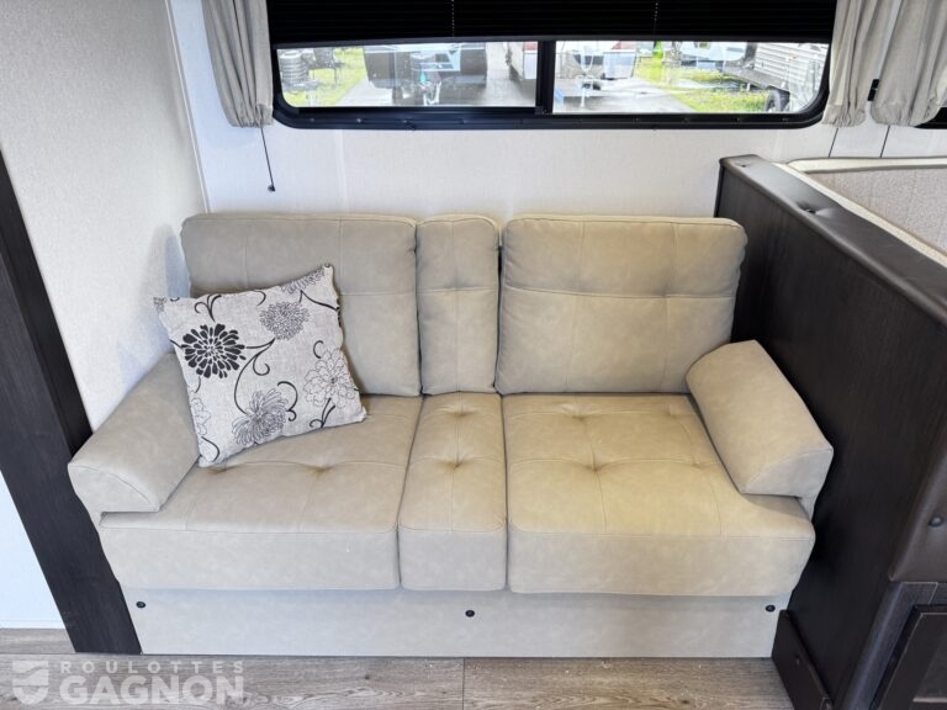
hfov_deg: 71.6
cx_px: 474
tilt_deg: -29.3
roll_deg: +1.1
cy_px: 355
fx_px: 657
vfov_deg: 56.8
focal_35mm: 24
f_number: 1.78
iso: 200
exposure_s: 1/86
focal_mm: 6.76
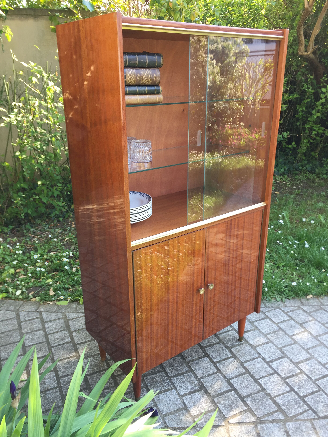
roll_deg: +0.4
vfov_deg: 61.7
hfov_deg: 48.2
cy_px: 218
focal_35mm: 29
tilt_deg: -24.2
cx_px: 164
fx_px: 366
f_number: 2.2
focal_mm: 4.15
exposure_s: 1/100
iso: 32
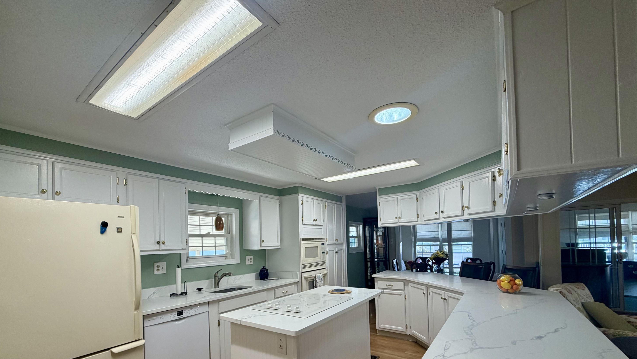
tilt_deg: +1.3
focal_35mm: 16
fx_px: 270
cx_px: 307
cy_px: 238
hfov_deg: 99.3
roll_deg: +1.3
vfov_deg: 65.4
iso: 125
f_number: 2.2
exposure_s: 1/120
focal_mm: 2.22
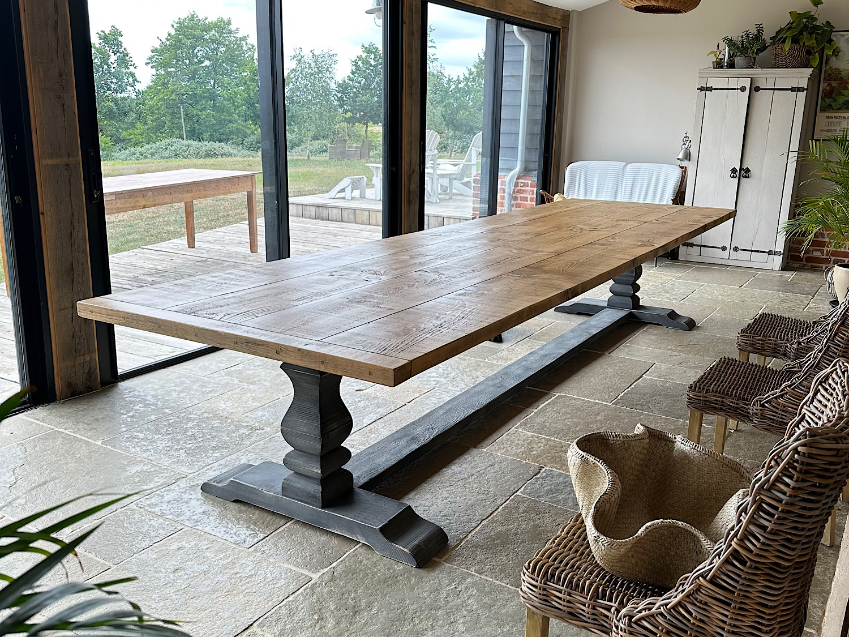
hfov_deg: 71.6
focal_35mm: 24
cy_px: 318
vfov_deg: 56.8
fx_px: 589
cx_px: 424
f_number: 1.78
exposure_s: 1/458
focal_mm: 6.86
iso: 80
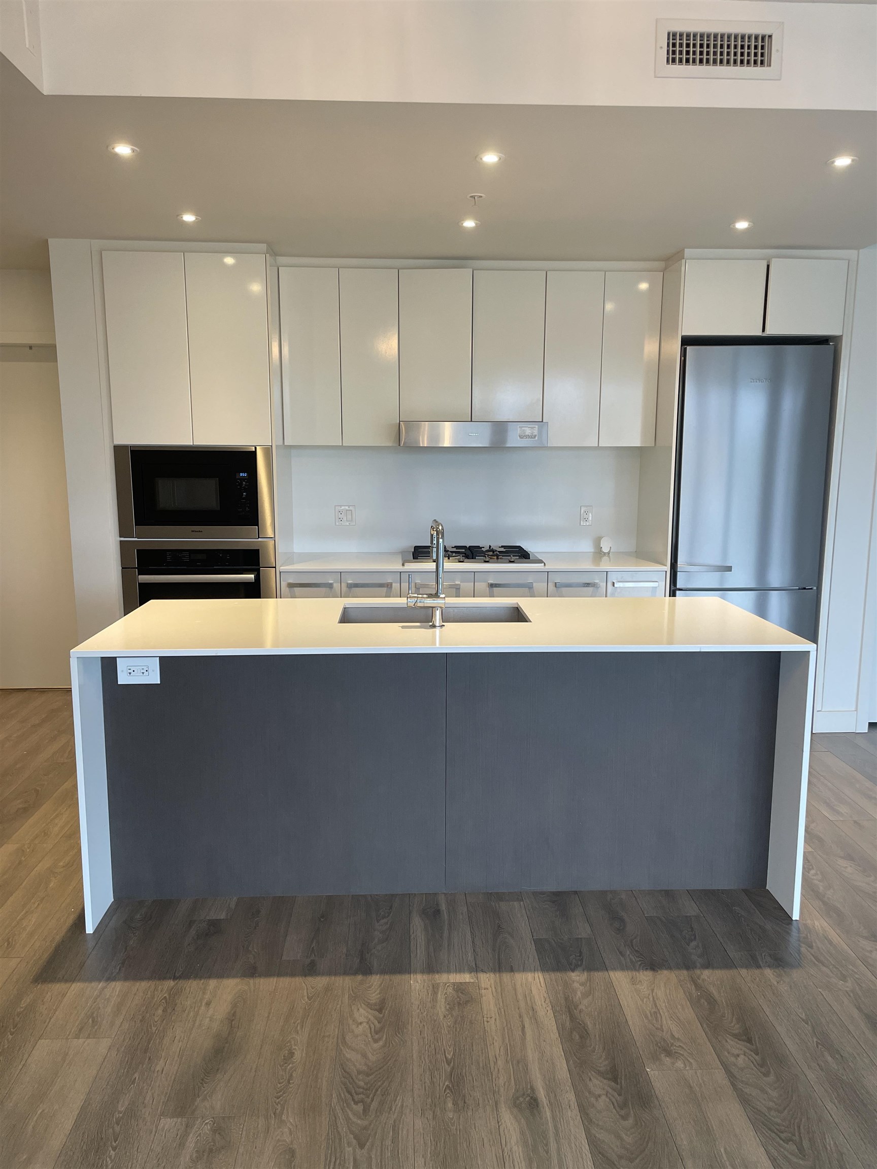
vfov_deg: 67.3
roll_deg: +1.3
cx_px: 438
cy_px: 584
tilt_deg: -8.8
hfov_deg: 53.1
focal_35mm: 26
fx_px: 878
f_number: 1.6
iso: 125
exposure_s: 1/120
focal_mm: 4.2
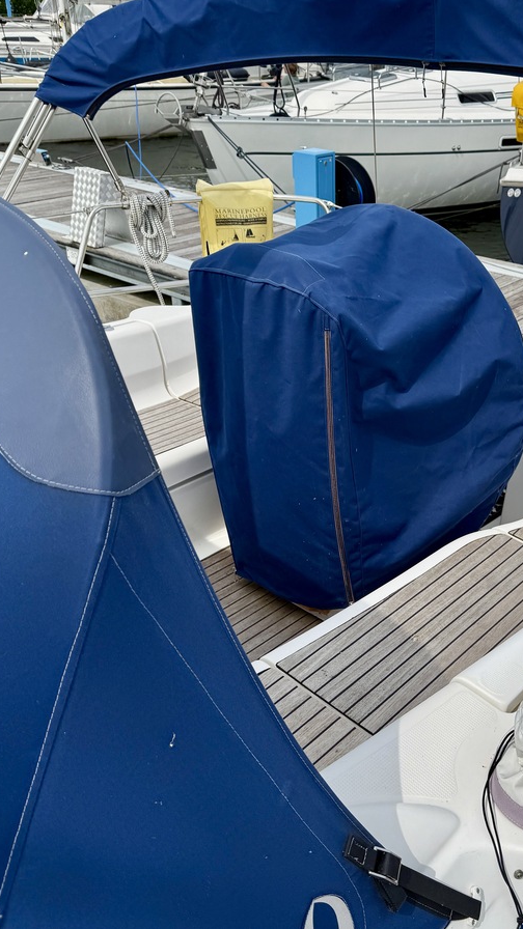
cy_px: 464
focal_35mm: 35
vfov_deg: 56.6
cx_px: 393
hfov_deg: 33.1
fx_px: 863
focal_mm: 6.76
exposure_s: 1/7353
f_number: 1.78
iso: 80
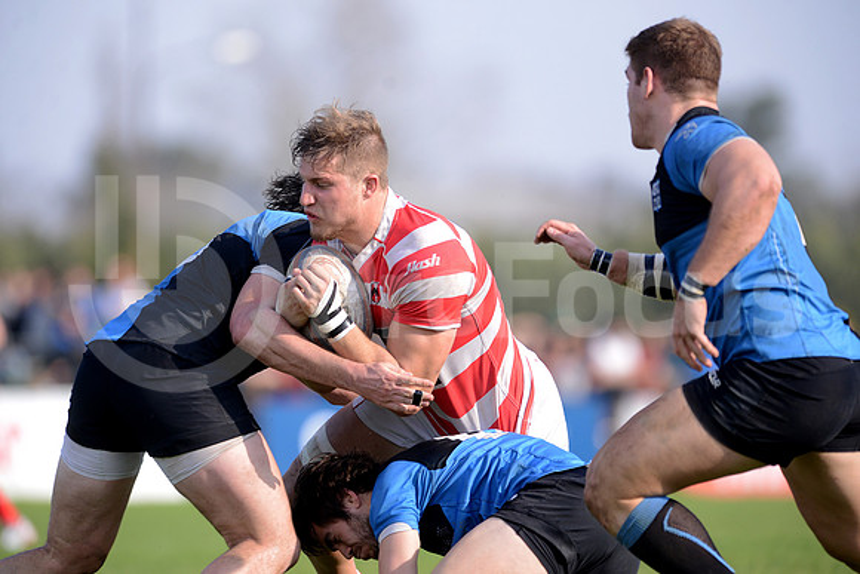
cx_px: 430
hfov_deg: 4.9
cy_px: 287
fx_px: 10035
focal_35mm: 420
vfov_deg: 3.3
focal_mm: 420
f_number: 4
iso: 560
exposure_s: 1/1600
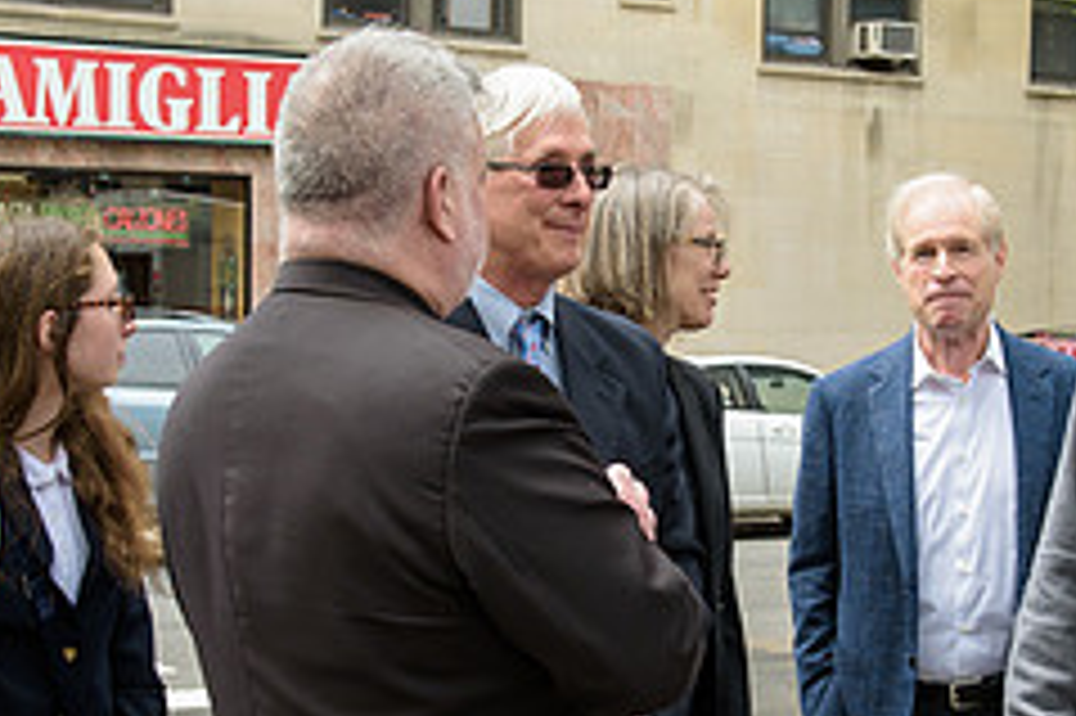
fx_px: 2539
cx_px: 666
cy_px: 475
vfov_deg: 16.0
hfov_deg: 23.9
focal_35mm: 85
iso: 200
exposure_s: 1/250
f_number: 5
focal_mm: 35
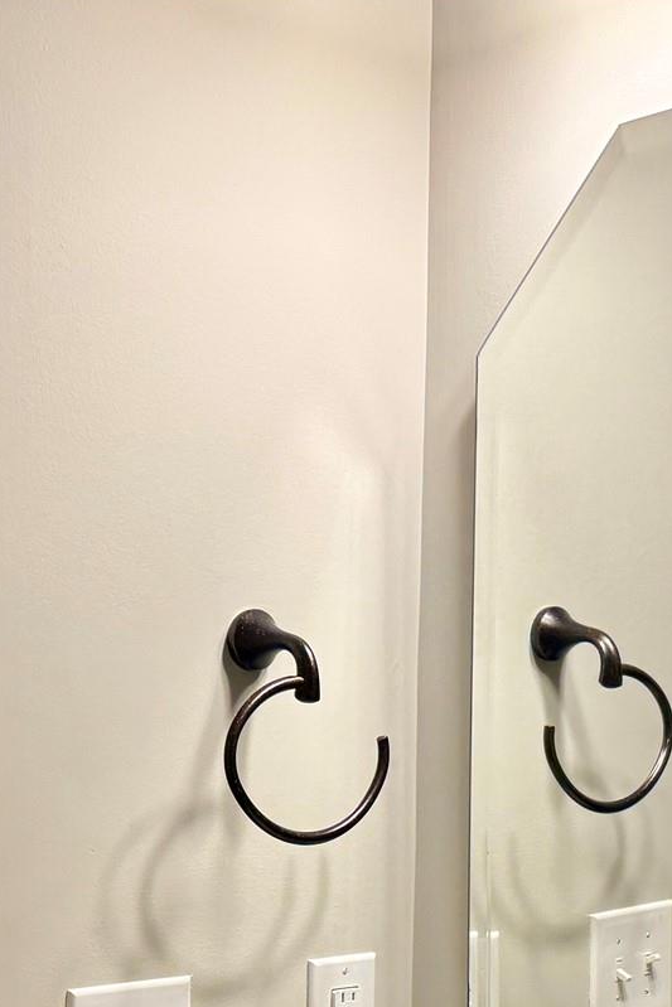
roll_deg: -0.3
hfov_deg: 21.0
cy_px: 958
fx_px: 1791
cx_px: 153
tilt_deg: -8.5
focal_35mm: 64
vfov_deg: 29.7
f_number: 1.78
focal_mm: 6.76
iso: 160
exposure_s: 1/120
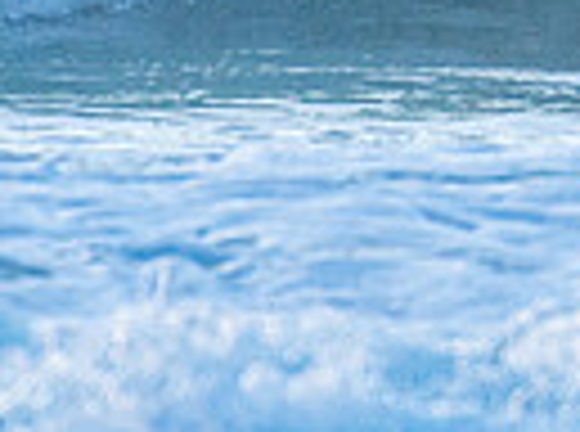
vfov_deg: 0.5
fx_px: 52214
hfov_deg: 0.6
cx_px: 1052
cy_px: -376
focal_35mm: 3125
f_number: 5.6
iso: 640
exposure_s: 1/1250
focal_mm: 480
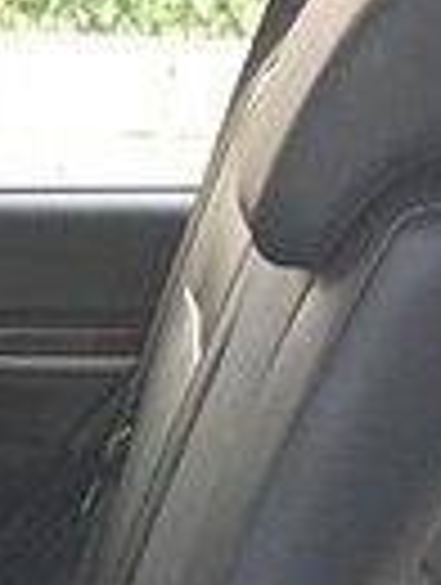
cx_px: -536
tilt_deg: -26.7
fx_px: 2489
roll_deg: -1.9
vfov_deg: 12.2
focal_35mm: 147
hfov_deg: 9.3
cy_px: 1096
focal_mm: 4.15
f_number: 2.2
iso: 160
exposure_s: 1/33
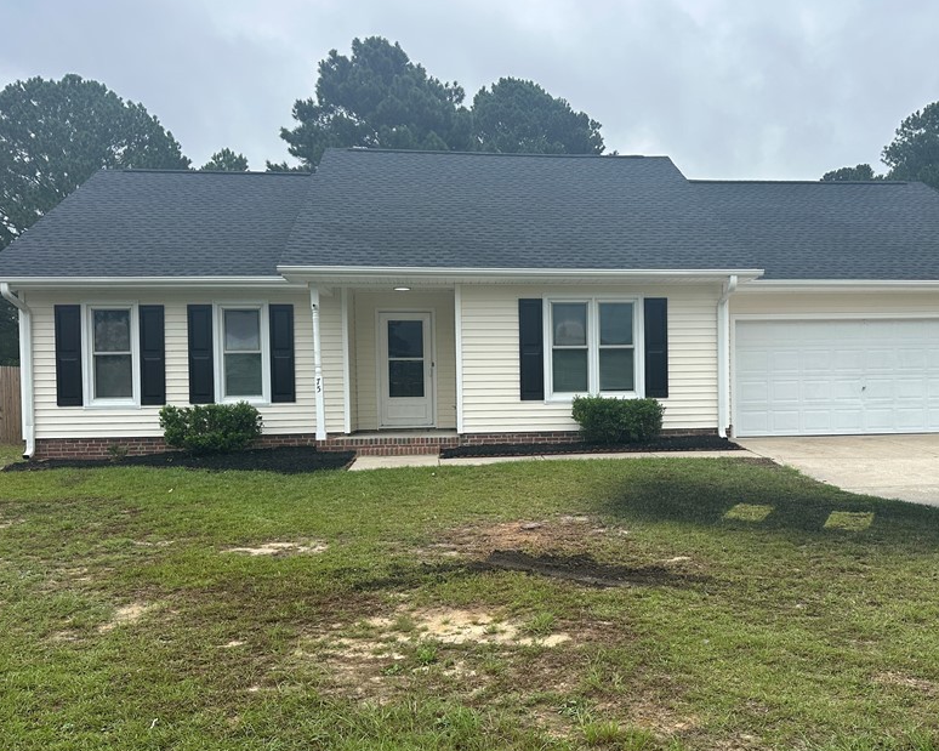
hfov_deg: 56.8
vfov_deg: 47.0
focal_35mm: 31
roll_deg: +0.9
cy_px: 416
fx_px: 861
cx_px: 553
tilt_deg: -2.1
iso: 80
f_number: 1.78
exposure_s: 1/2882
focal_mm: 6.86
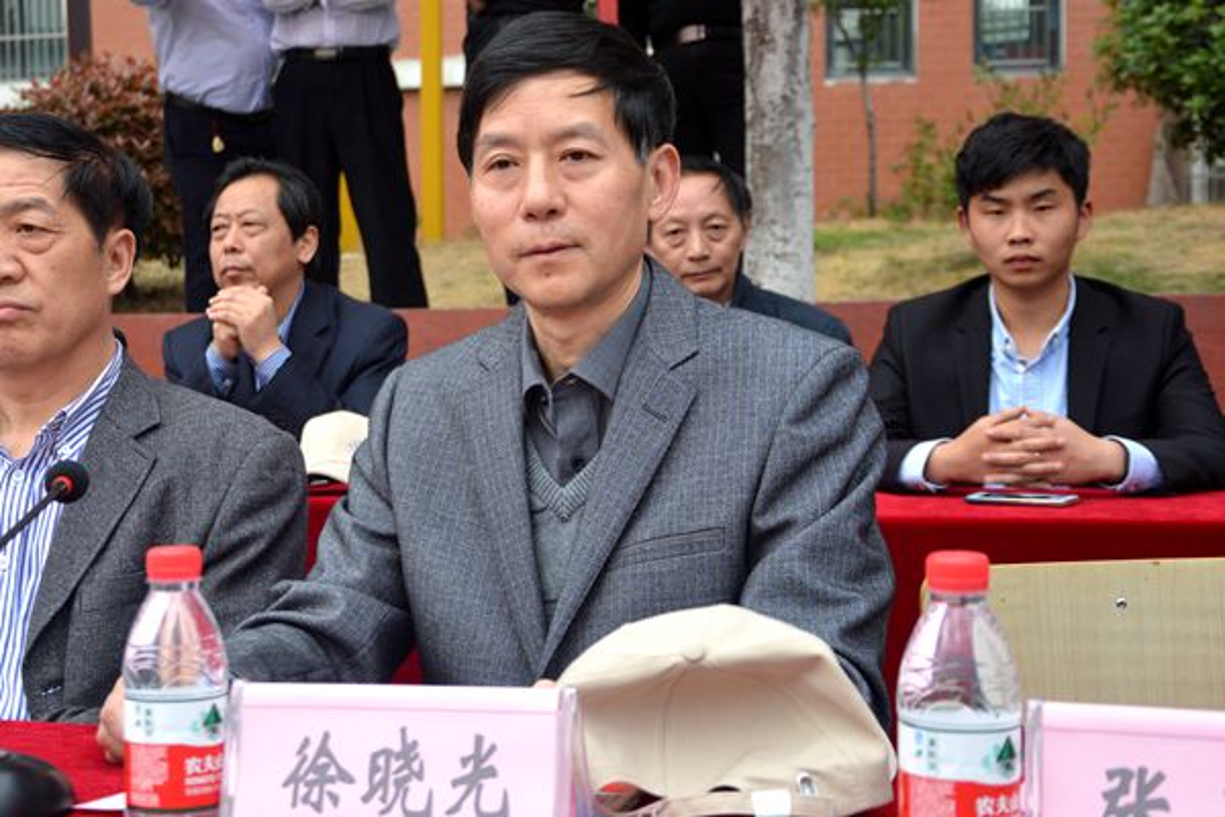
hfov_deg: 38.9
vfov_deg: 26.5
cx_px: 612
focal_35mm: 51
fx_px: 1735
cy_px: 408
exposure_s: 1/640
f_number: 4.2
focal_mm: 34
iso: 400
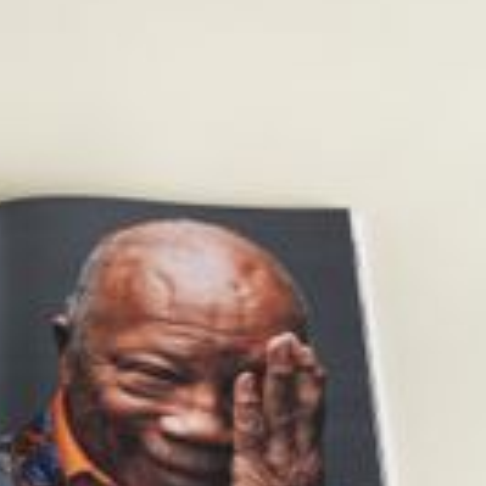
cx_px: -2
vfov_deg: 13.0
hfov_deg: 13.0
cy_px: 422
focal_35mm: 133
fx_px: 2113
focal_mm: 50
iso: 100
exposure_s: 1/125
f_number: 14
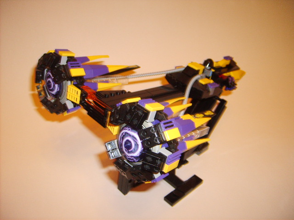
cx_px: 147
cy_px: 110
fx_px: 297
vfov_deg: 40.7
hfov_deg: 52.6
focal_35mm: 35
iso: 100
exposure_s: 1/45
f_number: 2.8
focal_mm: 5.8
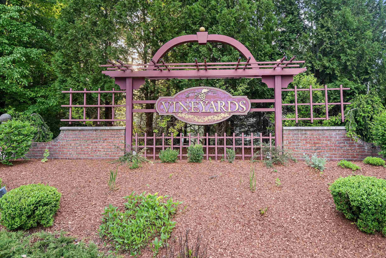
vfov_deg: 51.2
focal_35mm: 25
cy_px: 117
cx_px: 204
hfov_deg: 71.5
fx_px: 268
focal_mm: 20
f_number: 4.5
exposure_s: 1/20
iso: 125
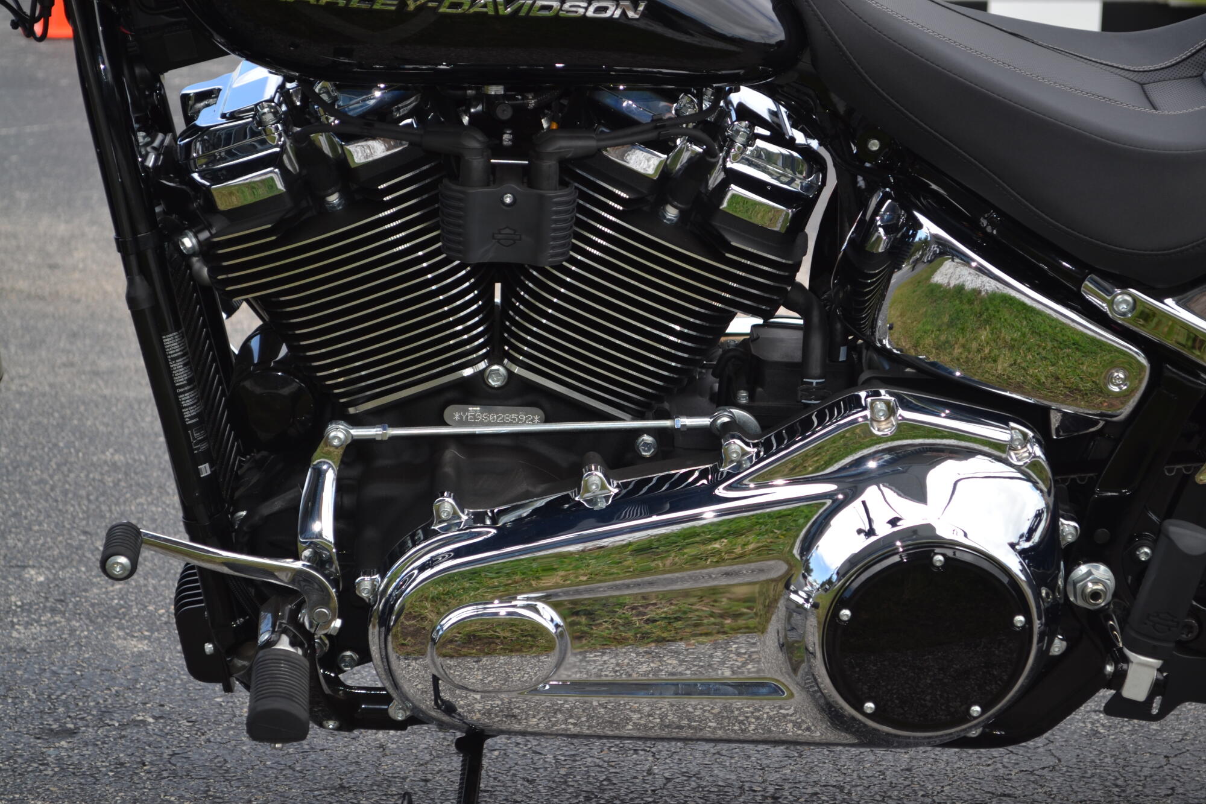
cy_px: 402
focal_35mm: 82
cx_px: 603
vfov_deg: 16.6
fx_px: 2763
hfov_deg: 24.6
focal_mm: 55
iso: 100
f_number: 5.6
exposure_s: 1/200
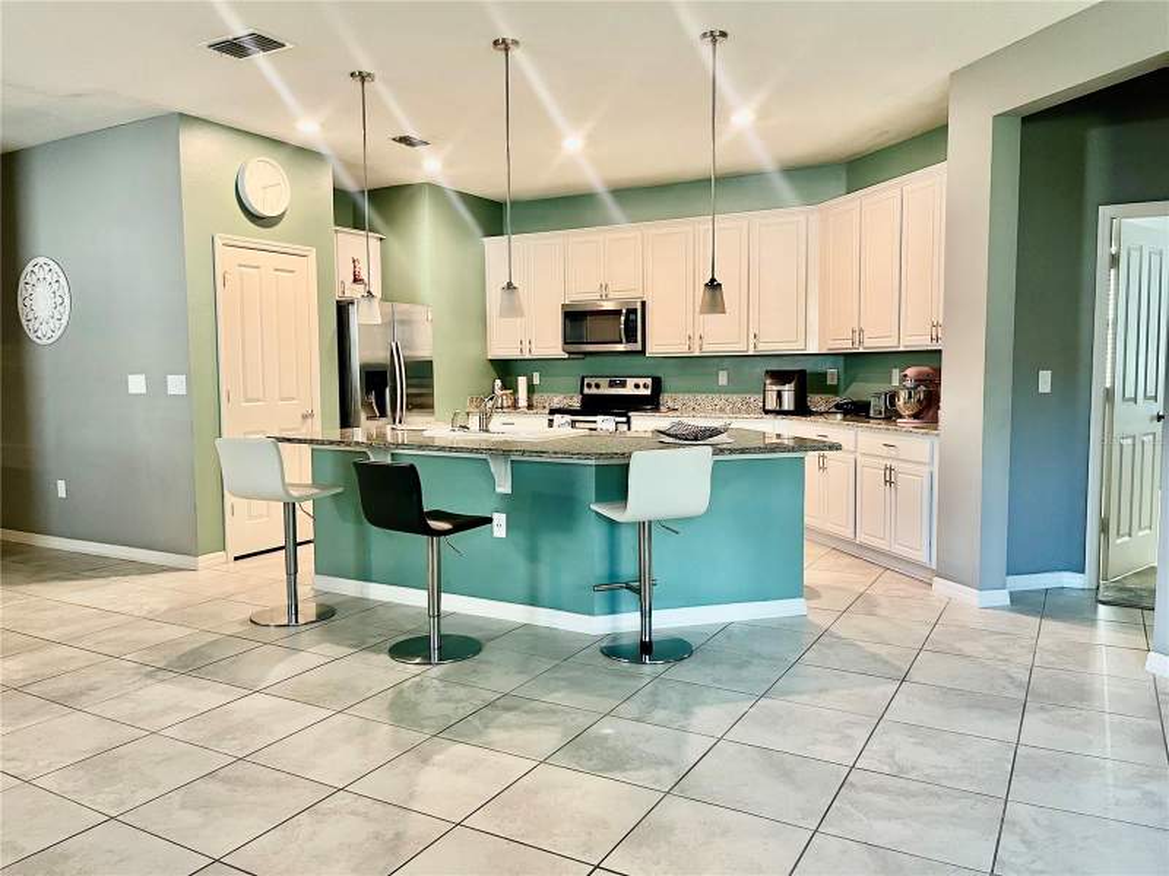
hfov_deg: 67.3
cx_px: 584
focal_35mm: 26
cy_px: 438
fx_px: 878
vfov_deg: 53.1
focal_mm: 5.1
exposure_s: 1/60
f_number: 1.6
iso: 250
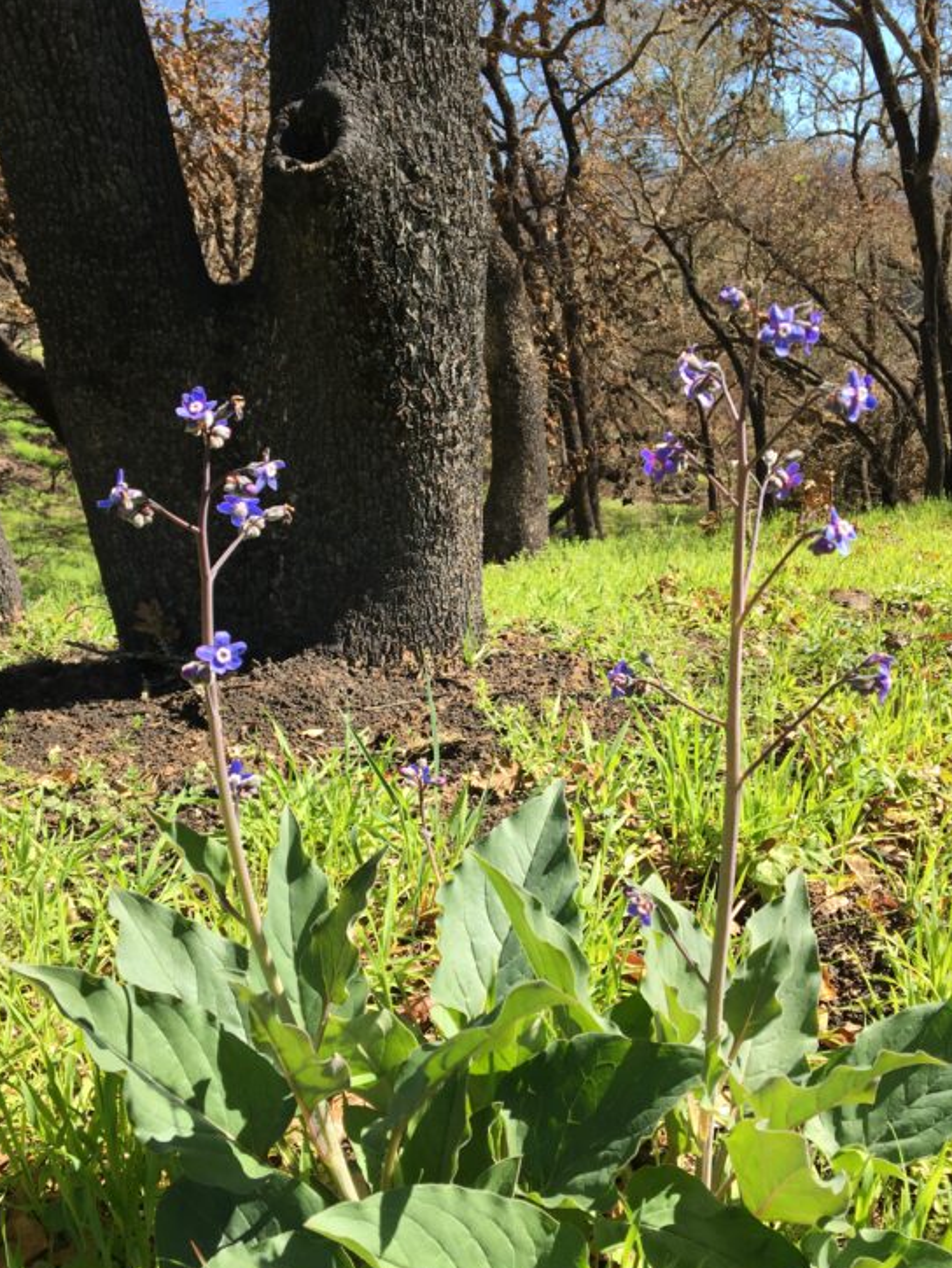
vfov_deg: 56.8
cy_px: 651
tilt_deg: -15.7
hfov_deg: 44.2
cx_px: 457
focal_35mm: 32
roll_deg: +5.6
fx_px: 1173
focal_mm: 4.15
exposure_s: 1/565
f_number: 2.2
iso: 25
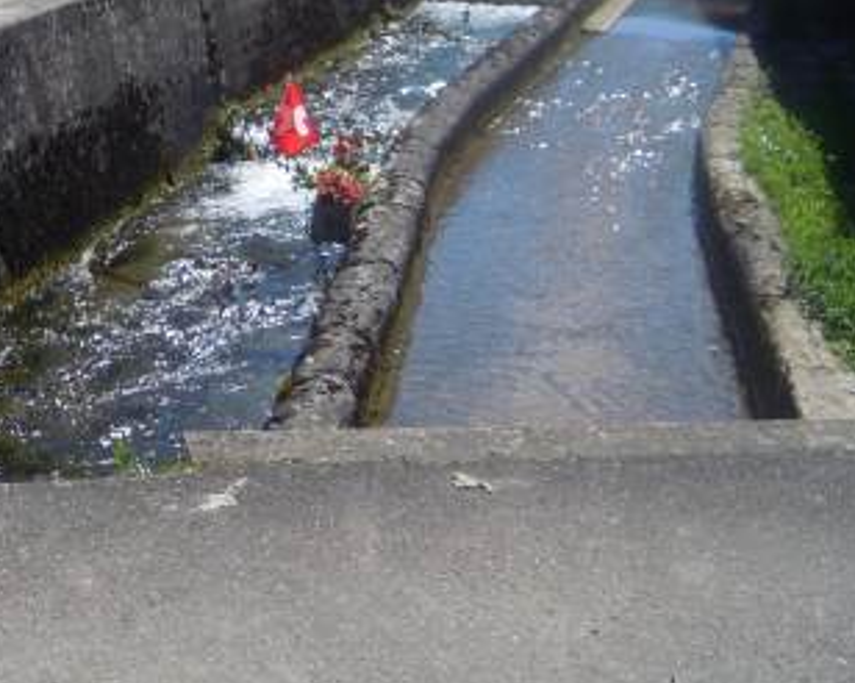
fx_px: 1795
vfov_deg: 21.1
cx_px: 25
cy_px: 72
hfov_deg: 25.6
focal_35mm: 71
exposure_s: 1/250
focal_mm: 5
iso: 100
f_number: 7.6
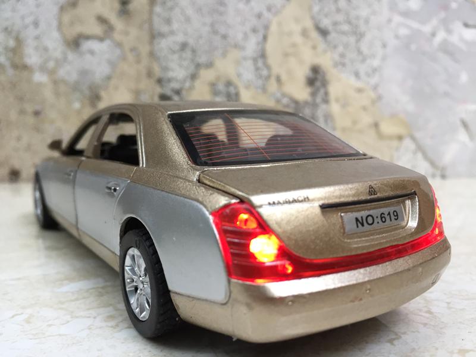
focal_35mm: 29
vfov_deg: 48.2
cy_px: 178
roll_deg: -1.1
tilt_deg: -6.8
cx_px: 238
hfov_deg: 61.7
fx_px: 399
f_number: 2.2
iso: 50
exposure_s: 1/33
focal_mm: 4.15
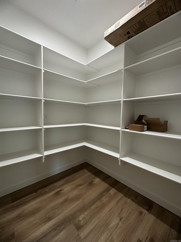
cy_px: 121
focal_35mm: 14
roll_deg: -2.7
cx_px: 90
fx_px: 98
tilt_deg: -3.9
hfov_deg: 85.7
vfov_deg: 102.1
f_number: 2.2
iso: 250
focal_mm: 2.22
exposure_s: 1/60
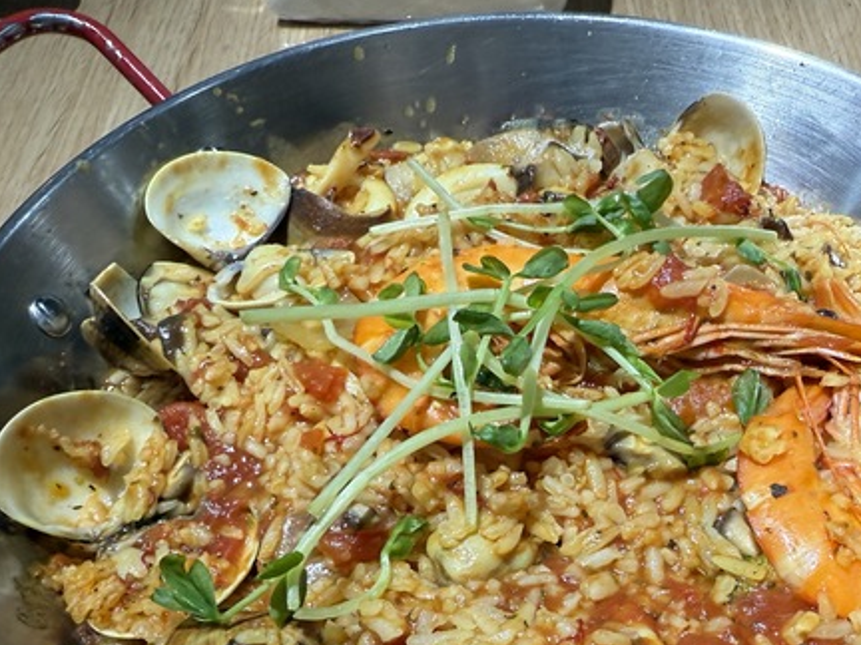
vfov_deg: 34.9
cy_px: 512
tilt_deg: -52.6
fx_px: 995
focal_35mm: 40
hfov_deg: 46.4
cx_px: 540
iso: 200
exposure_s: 1/120
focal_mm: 2.22
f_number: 2.2
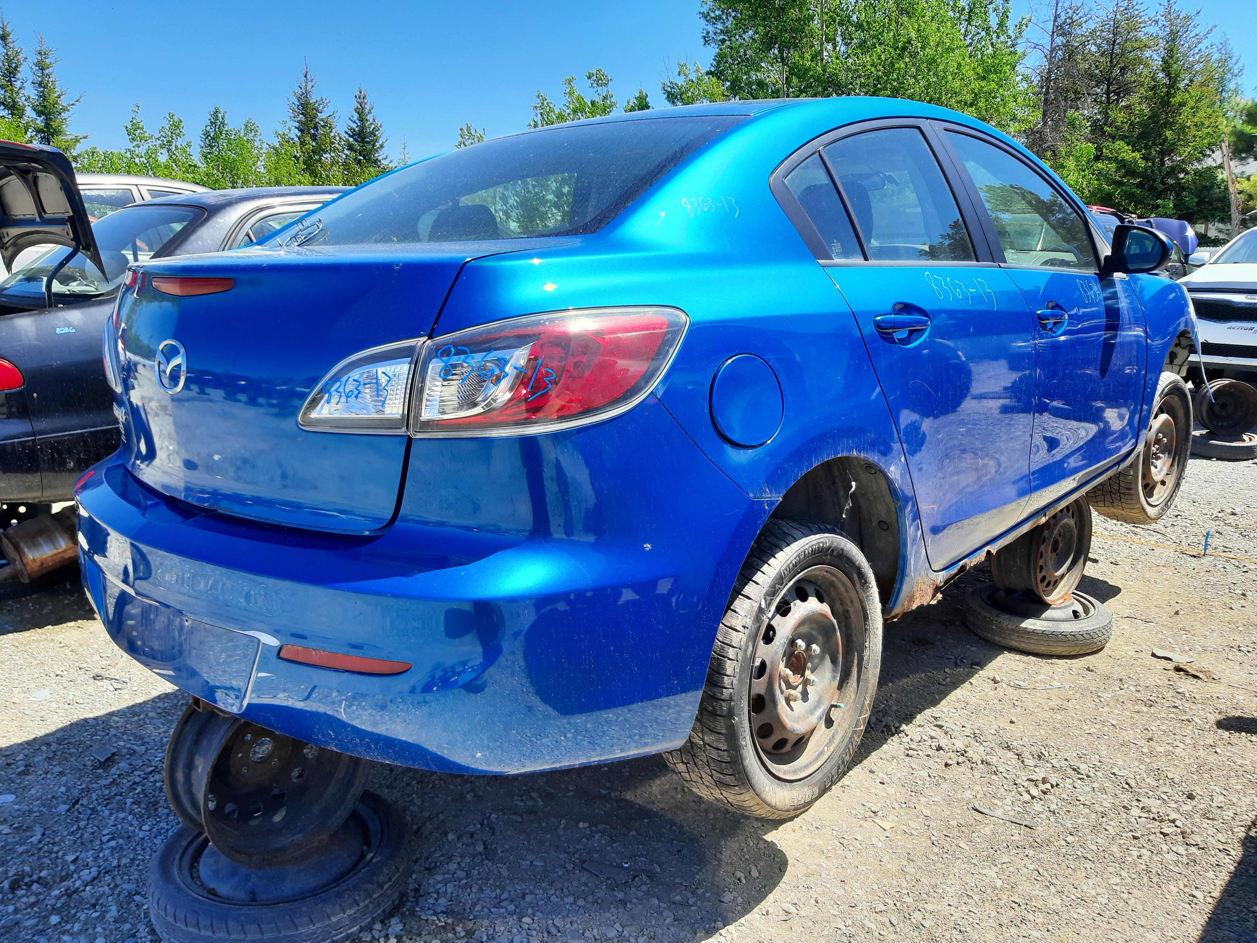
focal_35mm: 26
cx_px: 628
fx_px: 944
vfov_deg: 53.1
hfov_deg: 67.3
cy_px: 472
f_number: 1.7
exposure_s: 1/640
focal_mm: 3.92
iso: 40
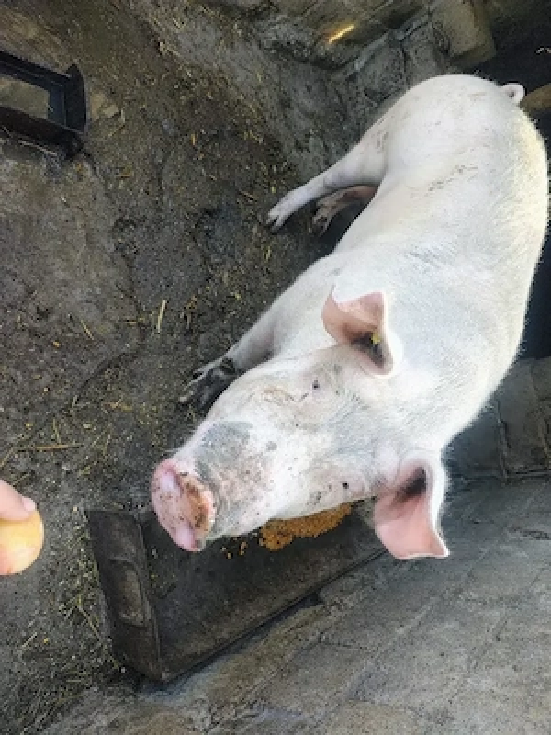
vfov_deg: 69.4
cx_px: 276
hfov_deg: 54.9
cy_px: 368
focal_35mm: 25
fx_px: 531
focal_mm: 5.89
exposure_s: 1/120
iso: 422
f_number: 1.4
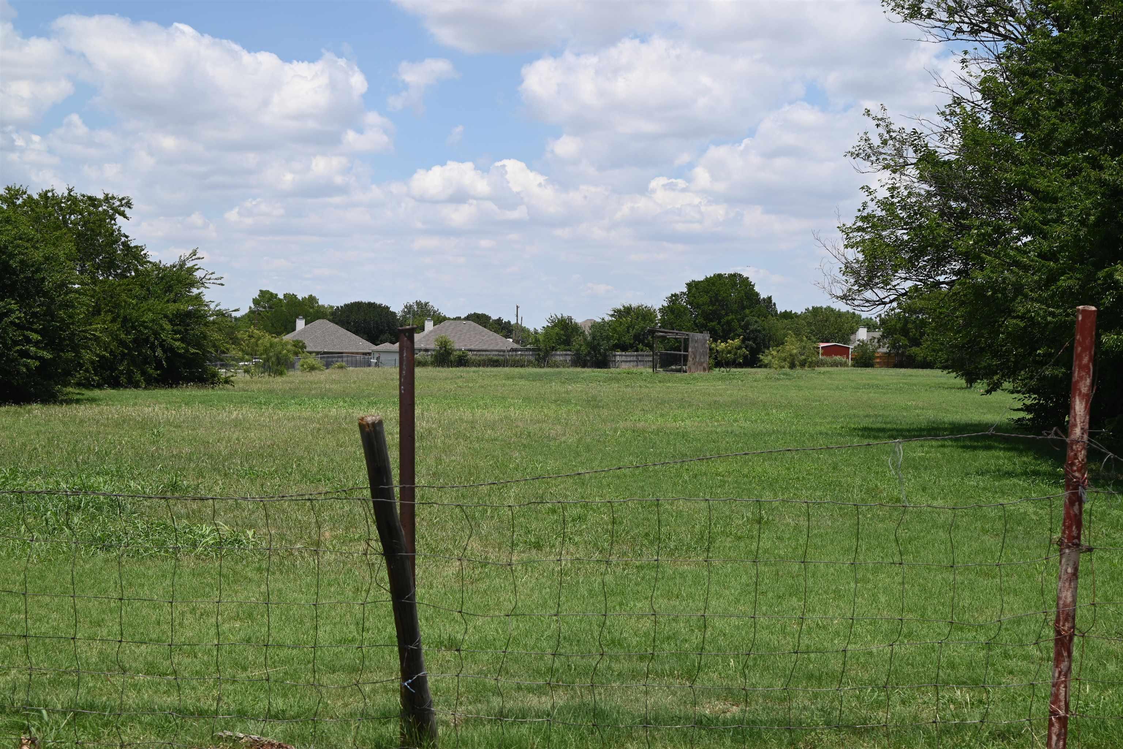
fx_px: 1560
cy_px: 374
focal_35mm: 50
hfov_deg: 39.6
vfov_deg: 27.0
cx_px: 562
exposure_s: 1/400
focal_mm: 50
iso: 100
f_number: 8
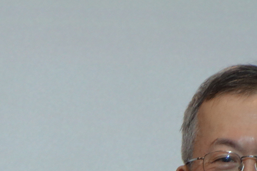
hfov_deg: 4.7
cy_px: 346
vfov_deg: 3.1
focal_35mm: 434
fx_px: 3098
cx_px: 39
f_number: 4.9
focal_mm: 36.95
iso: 400
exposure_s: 1/60
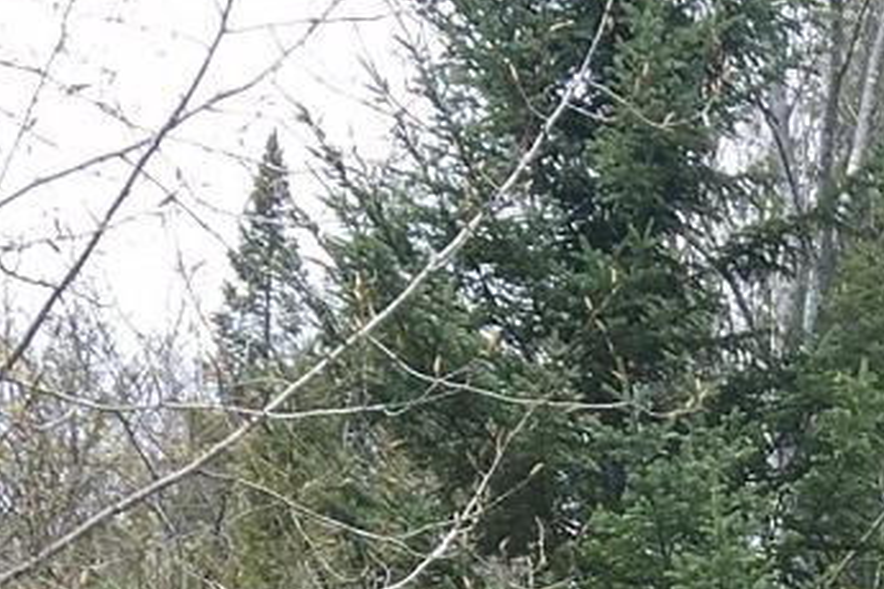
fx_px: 3438
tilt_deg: +5.0
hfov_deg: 13.1
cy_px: 1457
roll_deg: -1.1
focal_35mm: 140
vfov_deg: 8.8
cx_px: 1637
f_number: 2.2
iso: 25
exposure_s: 1/519
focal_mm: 4.15
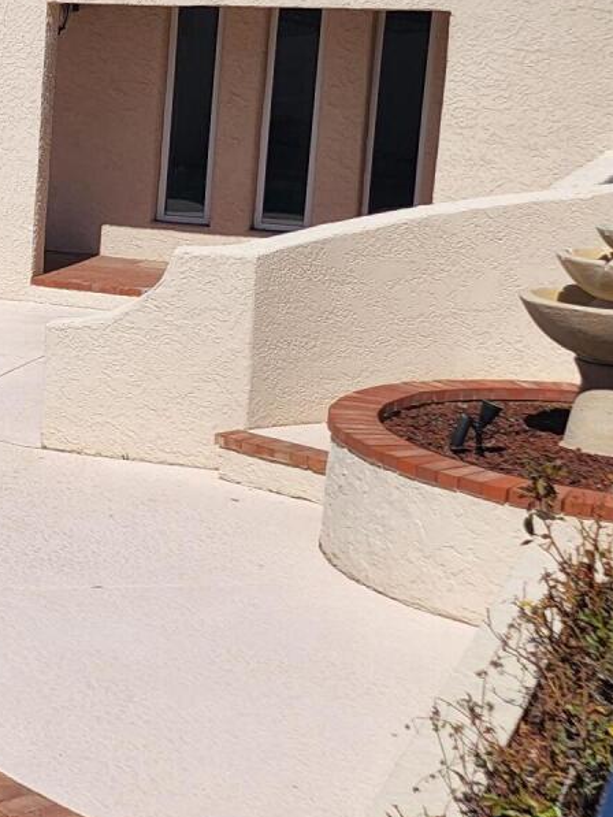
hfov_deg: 17.0
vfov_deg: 25.3
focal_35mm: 77
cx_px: -350
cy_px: 323
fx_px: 1817
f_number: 1.8
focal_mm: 6.4
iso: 12
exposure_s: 1/2333
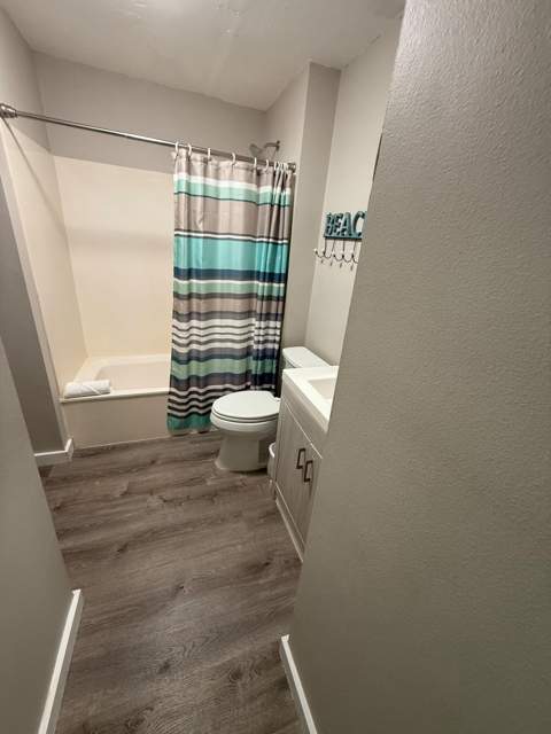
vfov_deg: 102.1
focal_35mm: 14
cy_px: 367
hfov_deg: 85.7
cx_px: 276
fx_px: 297
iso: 250
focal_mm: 2.22
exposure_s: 1/60
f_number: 2.2
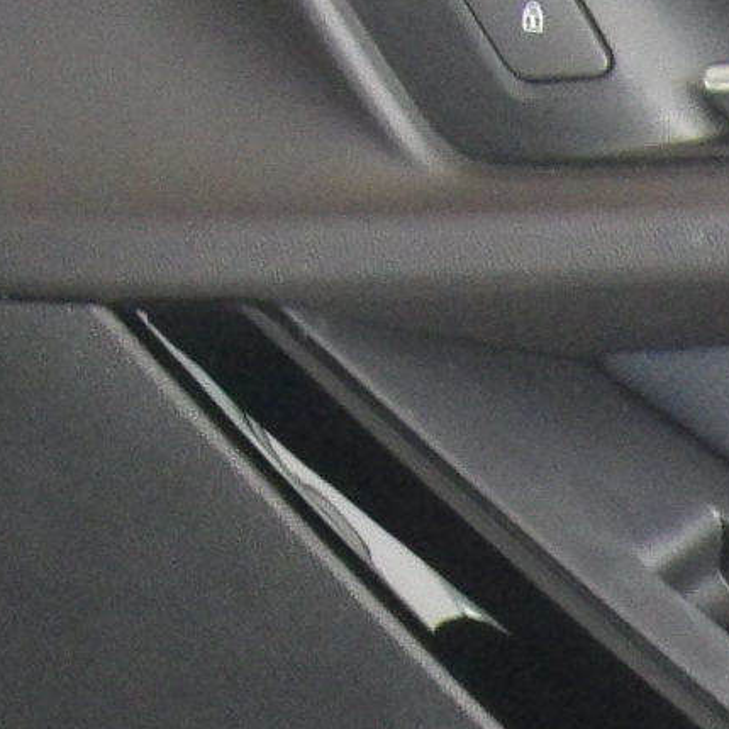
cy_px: 1160
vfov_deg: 7.0
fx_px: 5837
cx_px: 1404
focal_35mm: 245
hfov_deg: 6.9
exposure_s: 1/33
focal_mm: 8.2
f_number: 3.8
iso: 525
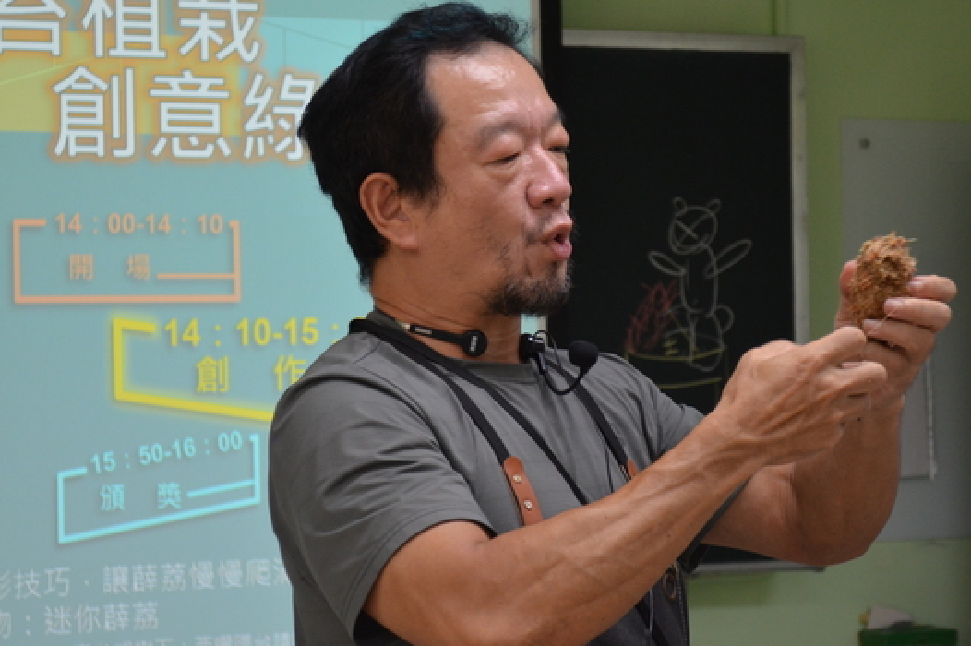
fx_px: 2956
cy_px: 266
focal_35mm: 110
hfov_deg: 18.7
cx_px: 452
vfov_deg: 12.5
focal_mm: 55
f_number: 5.6
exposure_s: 1/125
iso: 1100
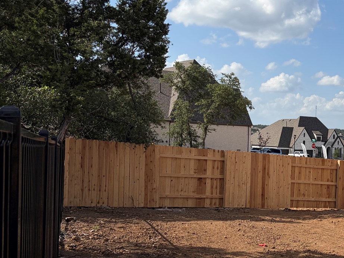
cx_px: 353
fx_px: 577
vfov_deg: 25.1
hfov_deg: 30.6
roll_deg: -2.8
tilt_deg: -2.4
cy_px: 168
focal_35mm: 58
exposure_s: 1/6993
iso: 64
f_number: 1.6
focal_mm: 5.96
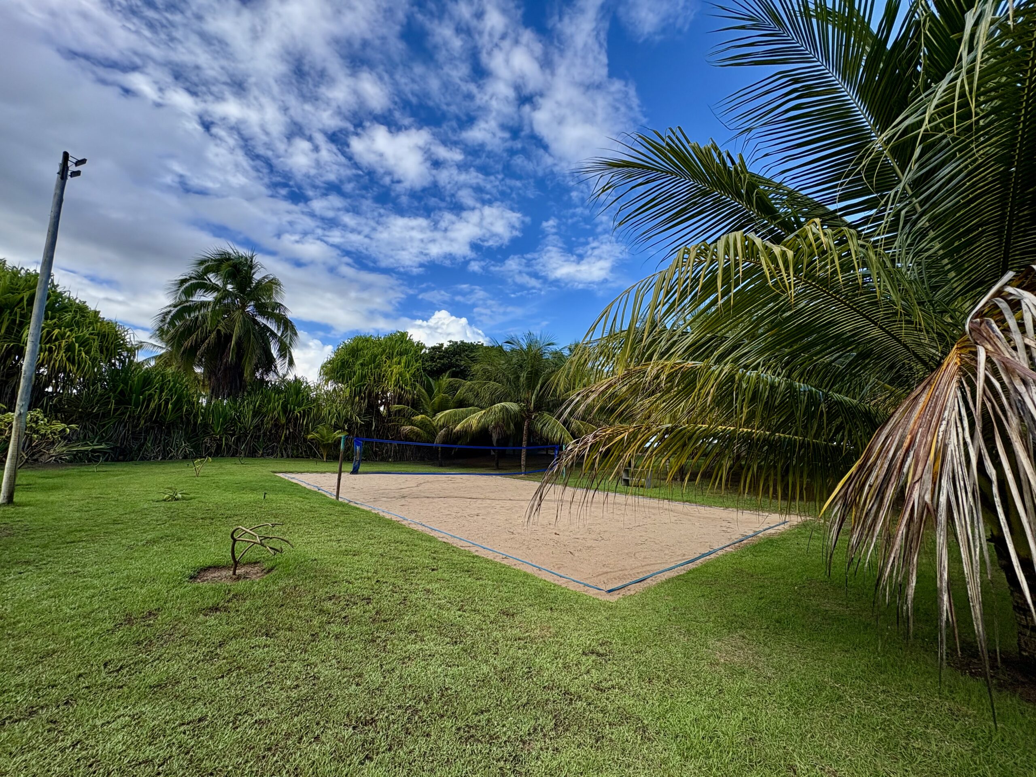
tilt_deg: +7.2
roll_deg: +0.0
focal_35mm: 14
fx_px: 419
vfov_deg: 85.7
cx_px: 518
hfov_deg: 102.1
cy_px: 388
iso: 40
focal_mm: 2.22
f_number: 2.2
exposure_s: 1/1006
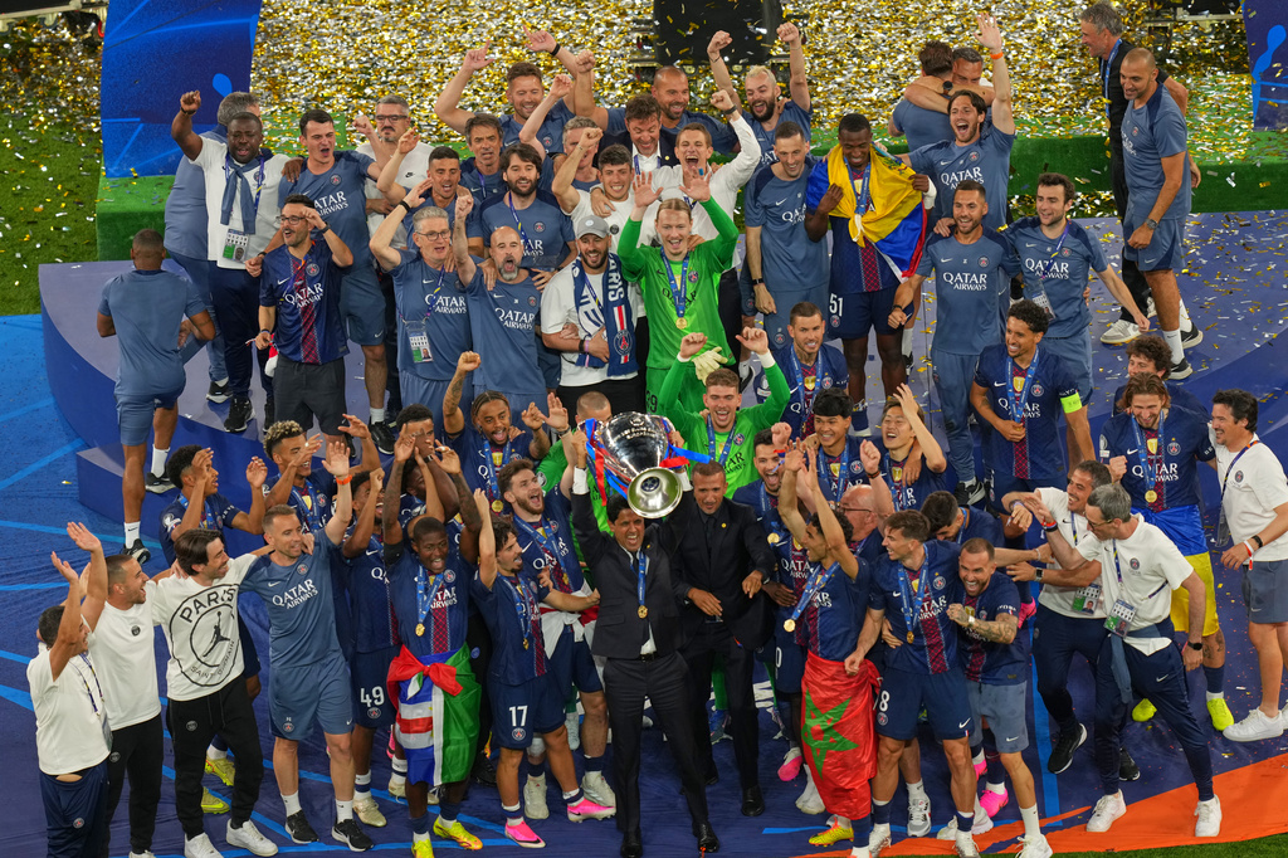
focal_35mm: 400
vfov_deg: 3.4
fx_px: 14306
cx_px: 644
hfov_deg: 5.2
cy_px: 429
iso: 2000
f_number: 4
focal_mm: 400
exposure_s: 1/1600
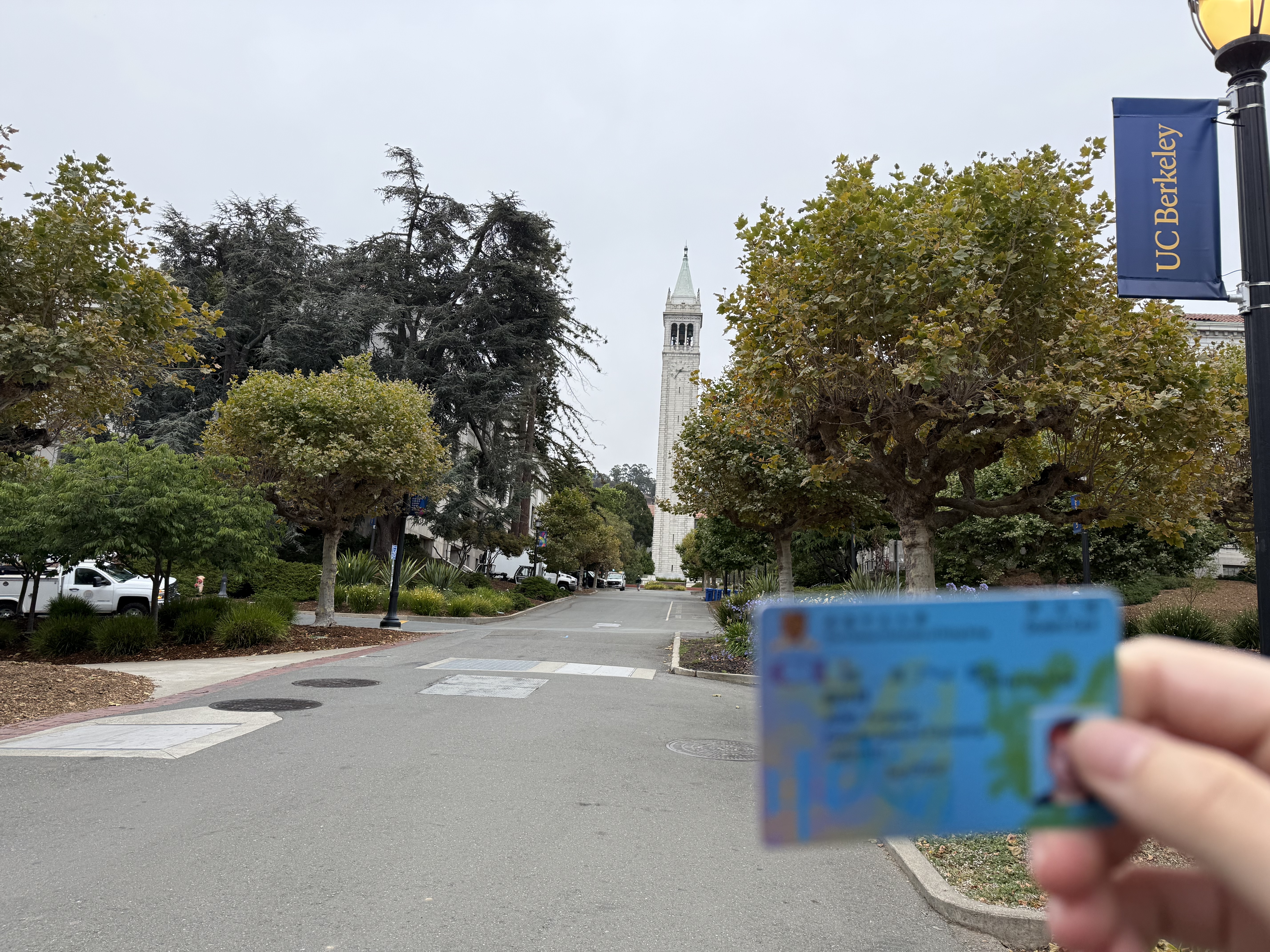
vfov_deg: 56.8
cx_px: 635
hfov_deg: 71.6
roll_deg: -3.0
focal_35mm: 24
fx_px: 881
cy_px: 476
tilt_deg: +11.7
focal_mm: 6.76
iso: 80
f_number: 1.78
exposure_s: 1/198
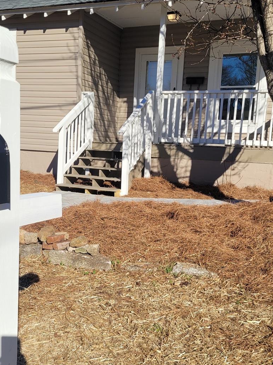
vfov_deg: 47.8
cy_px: 191
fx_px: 410
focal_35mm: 39
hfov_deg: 36.8
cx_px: 124
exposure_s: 1/2851
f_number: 1.8
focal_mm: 5.4
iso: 40
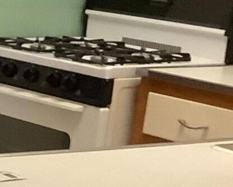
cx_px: -299
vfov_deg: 10.6
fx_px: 1000
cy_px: 122
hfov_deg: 11.4
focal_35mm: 145
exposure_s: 1/60
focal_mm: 3.3
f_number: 2.4
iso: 250
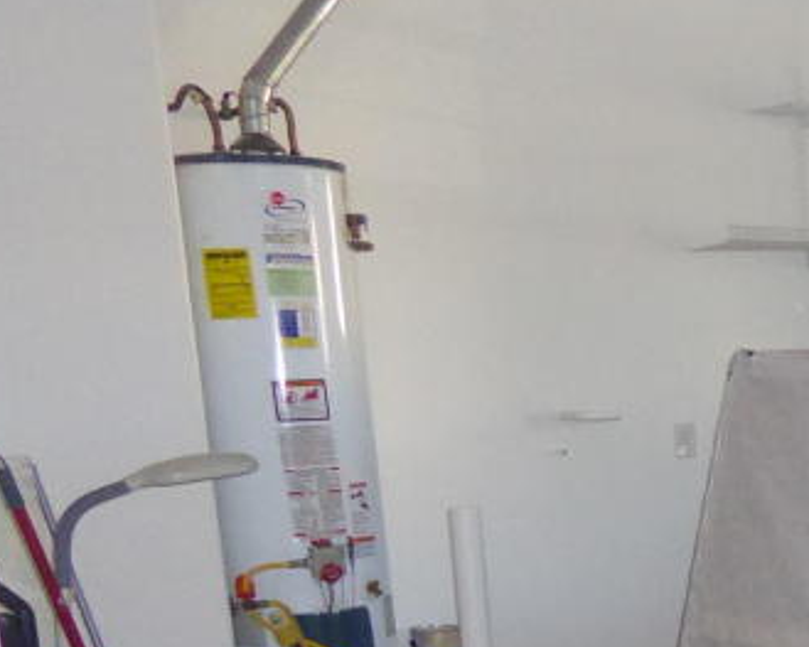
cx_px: 1185
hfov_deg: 21.4
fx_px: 1819
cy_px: 795
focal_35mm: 76
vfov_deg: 18.9
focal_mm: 4.3
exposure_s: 1/60
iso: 800
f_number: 3.3
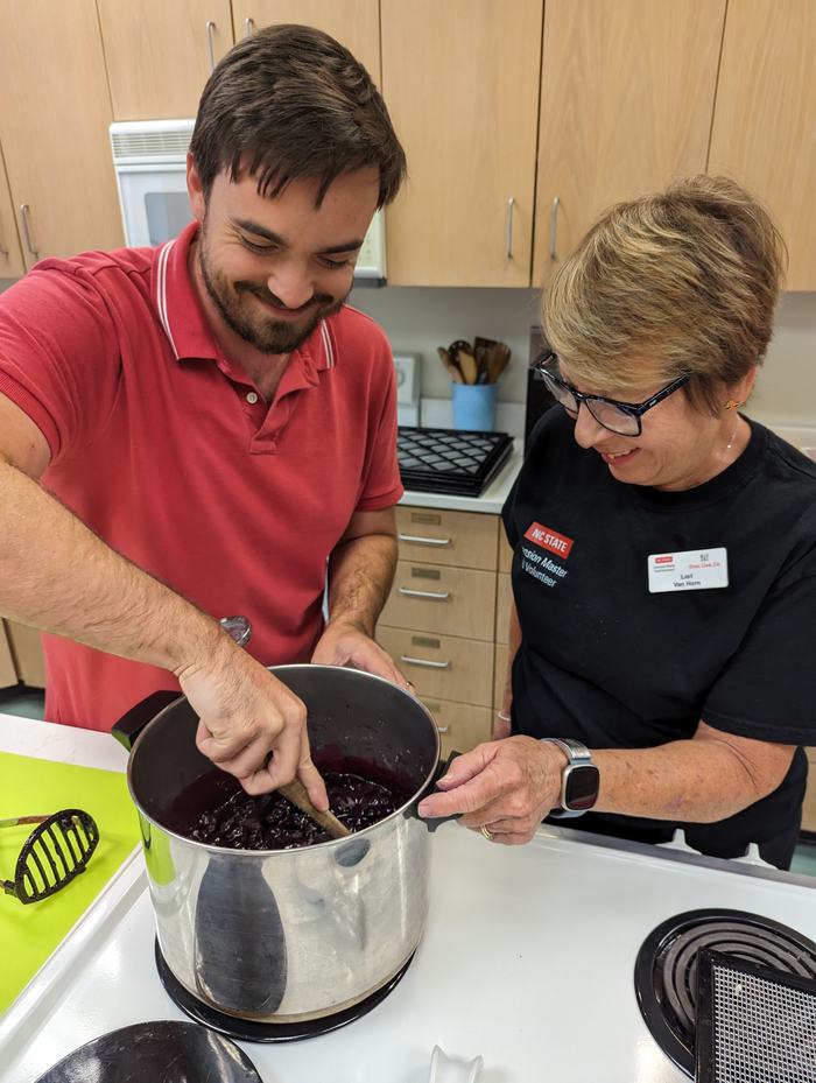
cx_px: 408
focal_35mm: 24
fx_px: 752
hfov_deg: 57.0
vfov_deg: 71.5
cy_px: 542
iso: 619
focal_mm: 6.81
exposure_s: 1/309
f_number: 1.85
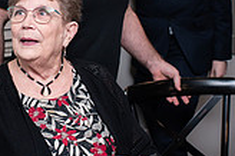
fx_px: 809
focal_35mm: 124
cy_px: 52
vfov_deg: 11.0
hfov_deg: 16.4
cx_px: 34
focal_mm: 35
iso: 500
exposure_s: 1/200
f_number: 3.5
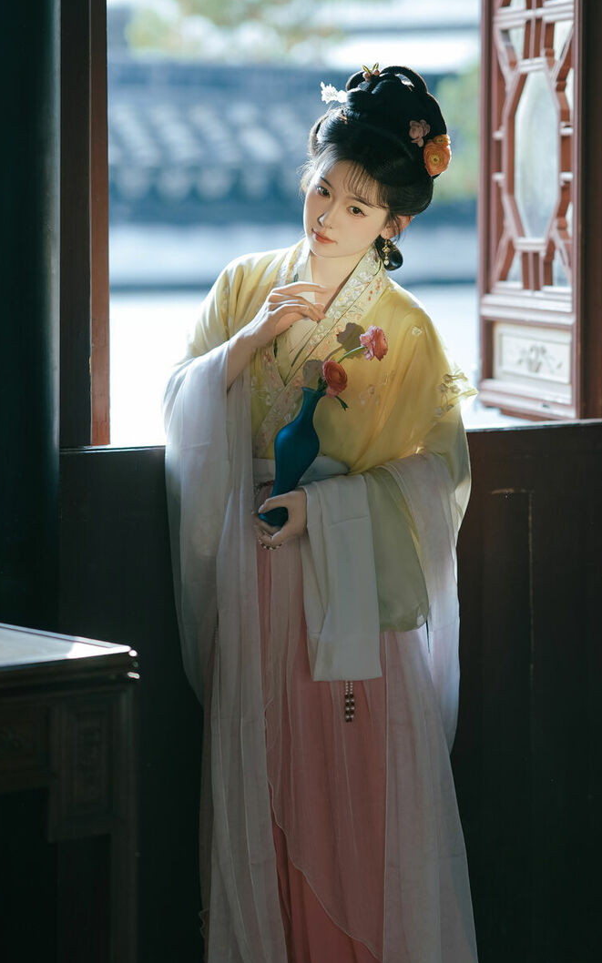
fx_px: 3387
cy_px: 373
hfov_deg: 10.2
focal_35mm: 129
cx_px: 307
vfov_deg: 16.2
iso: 125
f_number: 1.6
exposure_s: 1/250
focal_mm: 85
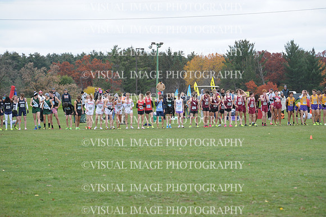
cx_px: 163
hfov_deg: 10.3
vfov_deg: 6.9
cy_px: 108
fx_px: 1810
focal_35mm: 200
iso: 1250
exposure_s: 1/800
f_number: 5.6
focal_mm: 200
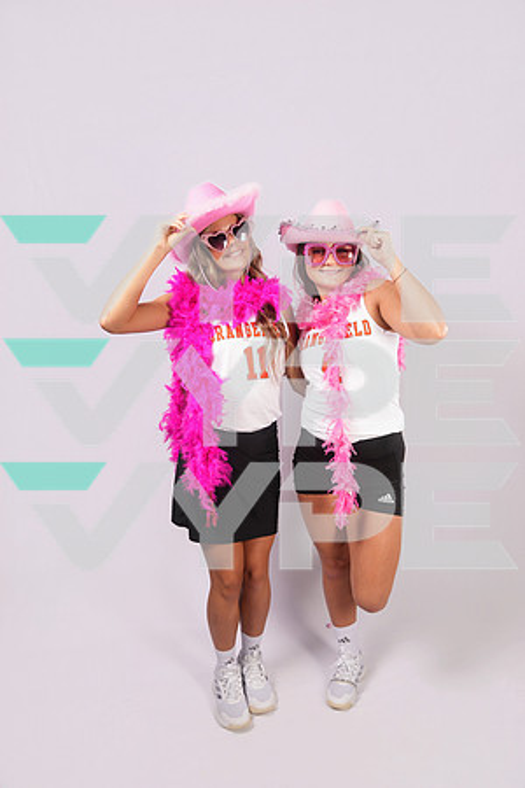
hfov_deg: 53.1
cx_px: 262
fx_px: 525
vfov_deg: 73.7
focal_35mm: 24
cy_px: 394
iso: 100
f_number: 4.5
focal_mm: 24
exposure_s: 1/160
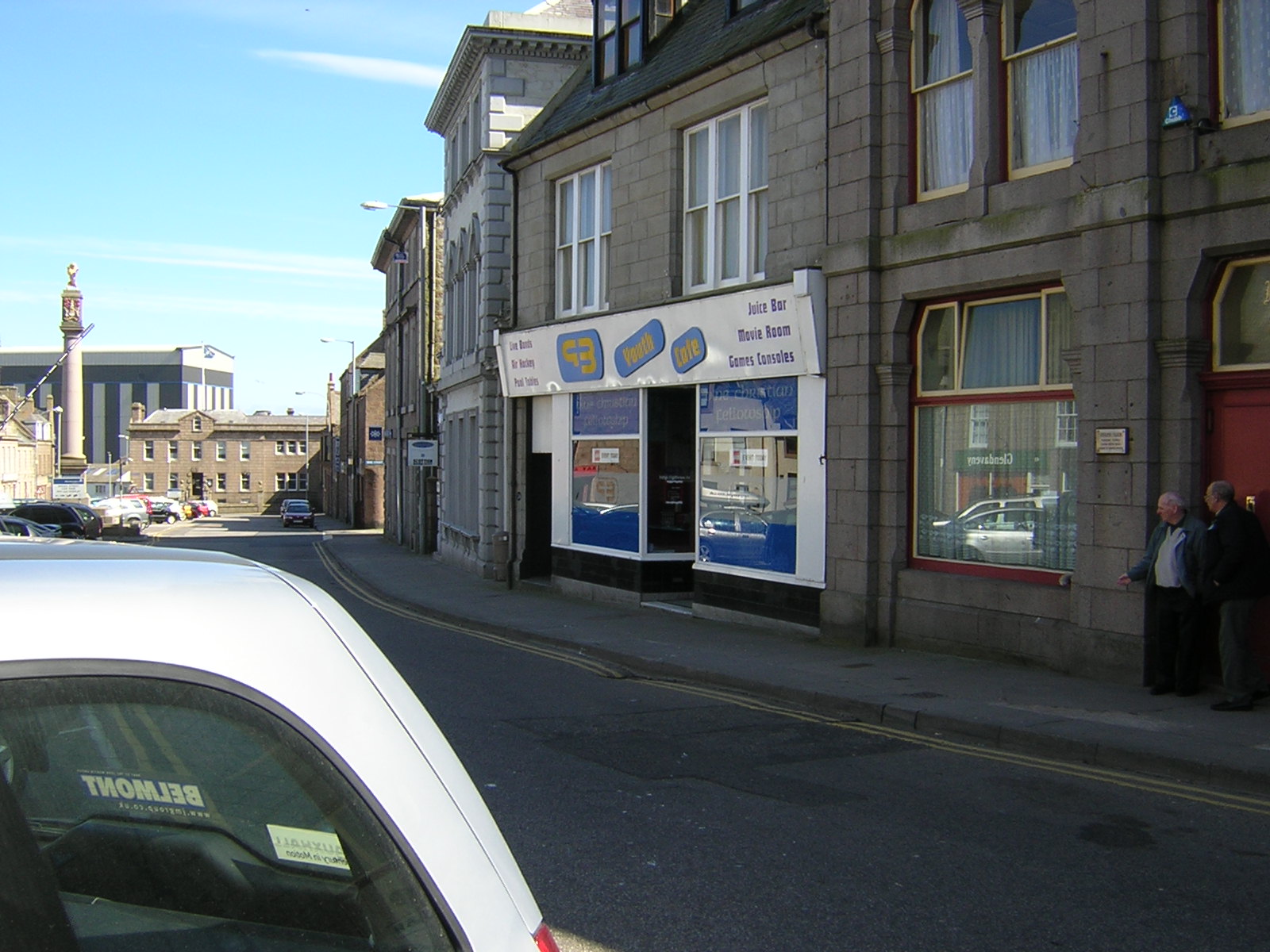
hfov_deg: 51.4
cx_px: 635
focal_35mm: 36
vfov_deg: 39.7
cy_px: 476
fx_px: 1321
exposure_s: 1/153
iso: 100
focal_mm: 4.7
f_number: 5.2
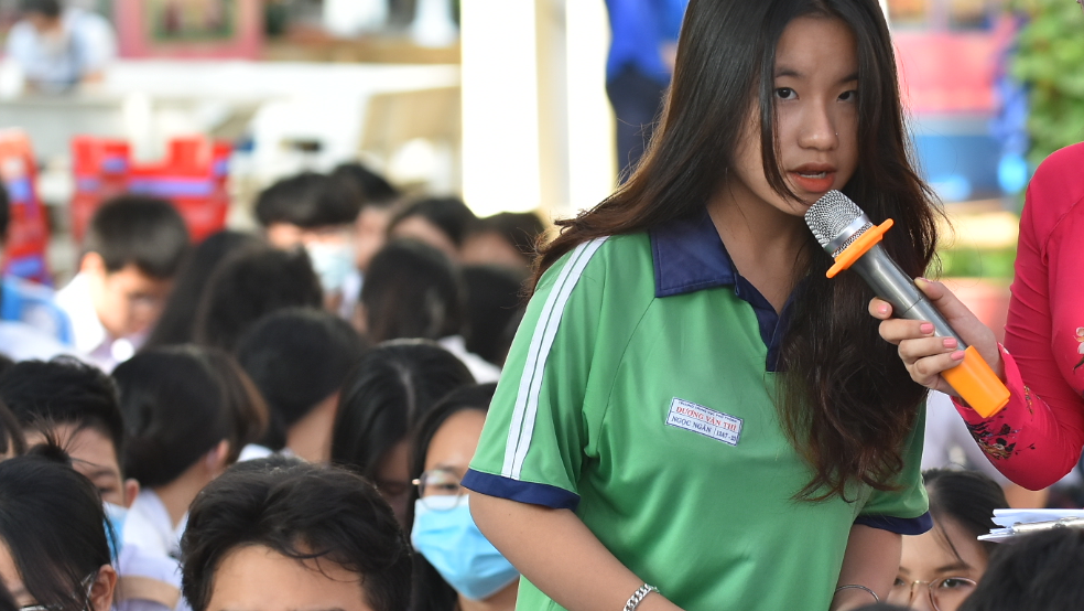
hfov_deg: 7.2
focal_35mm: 300
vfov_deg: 4.1
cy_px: 335
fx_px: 8625
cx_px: 834
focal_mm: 116
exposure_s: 1/320
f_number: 4
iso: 400
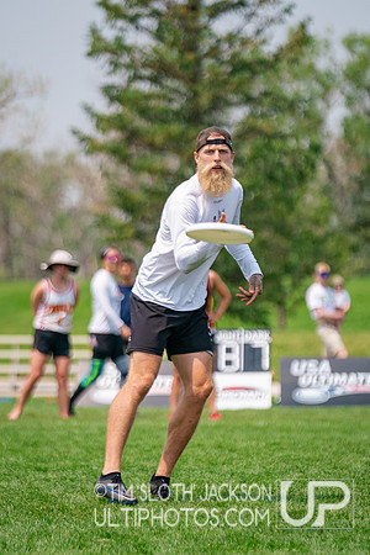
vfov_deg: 7.0
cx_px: 190
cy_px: 294
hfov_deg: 4.7
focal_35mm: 293
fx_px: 4519
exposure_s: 1/6400
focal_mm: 182
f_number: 2.8
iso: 400
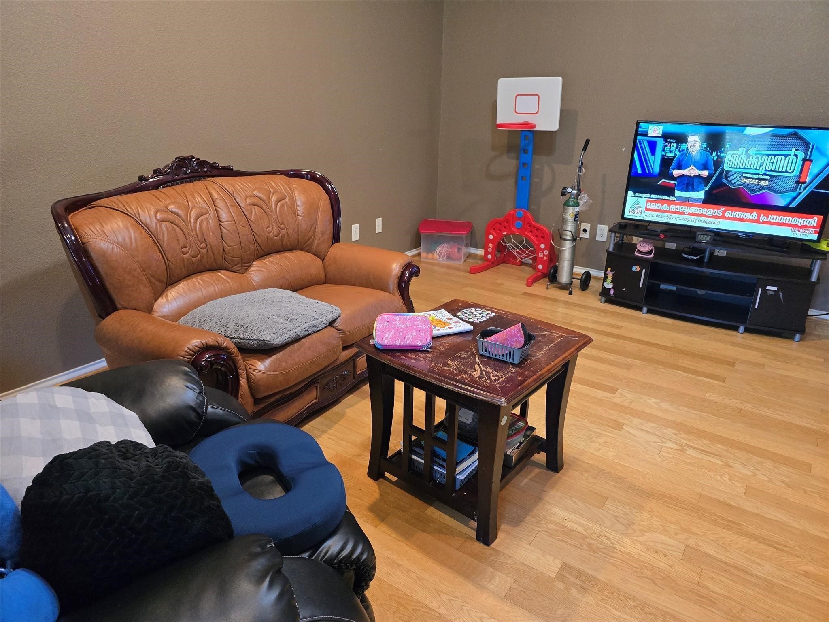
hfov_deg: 73.9
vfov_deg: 58.9
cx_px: 414
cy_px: 311
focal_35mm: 23
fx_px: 551
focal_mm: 6.3
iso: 800
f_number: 1.7
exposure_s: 1/120
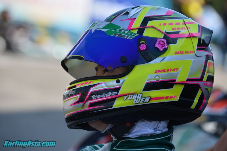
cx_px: 114
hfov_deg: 13.3
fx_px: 977
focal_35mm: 155
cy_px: 76
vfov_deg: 8.8
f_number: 3.5
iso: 320
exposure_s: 1/2000
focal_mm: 155
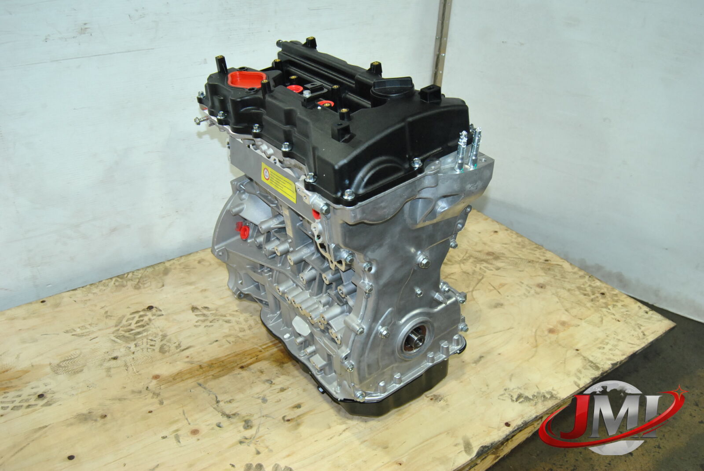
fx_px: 646
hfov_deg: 57.2
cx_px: 352
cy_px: 236
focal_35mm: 33
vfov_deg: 40.1
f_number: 5.6
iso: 800
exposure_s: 1/200
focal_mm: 22
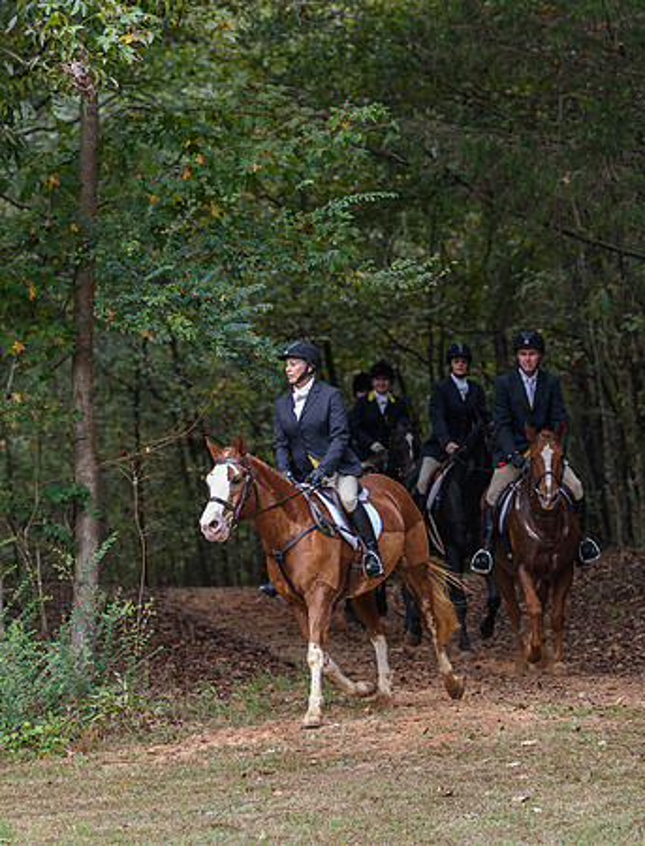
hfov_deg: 6.5
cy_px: 457
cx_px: 332
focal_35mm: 232
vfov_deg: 8.5
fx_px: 5714
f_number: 4
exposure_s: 1/500
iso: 560
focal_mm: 100
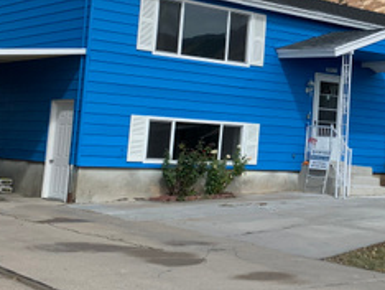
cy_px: 44
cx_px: 357
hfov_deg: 26.3
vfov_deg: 20.4
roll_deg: -2.7
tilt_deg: +6.0
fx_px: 790
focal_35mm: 71
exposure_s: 1/1748
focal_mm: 4.25
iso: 25
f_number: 1.8
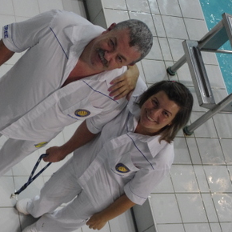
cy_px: 124
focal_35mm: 80
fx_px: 607
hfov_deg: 21.5
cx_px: 56
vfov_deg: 21.6
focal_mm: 38
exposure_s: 1/500
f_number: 5.6
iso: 3200
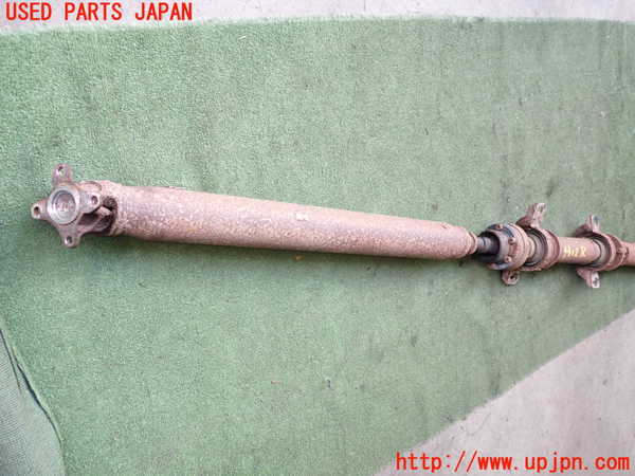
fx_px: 550
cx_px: 318
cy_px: 238
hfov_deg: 60.0
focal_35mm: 30
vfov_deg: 46.8
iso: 200
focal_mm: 5.4
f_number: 2.3
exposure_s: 1/60
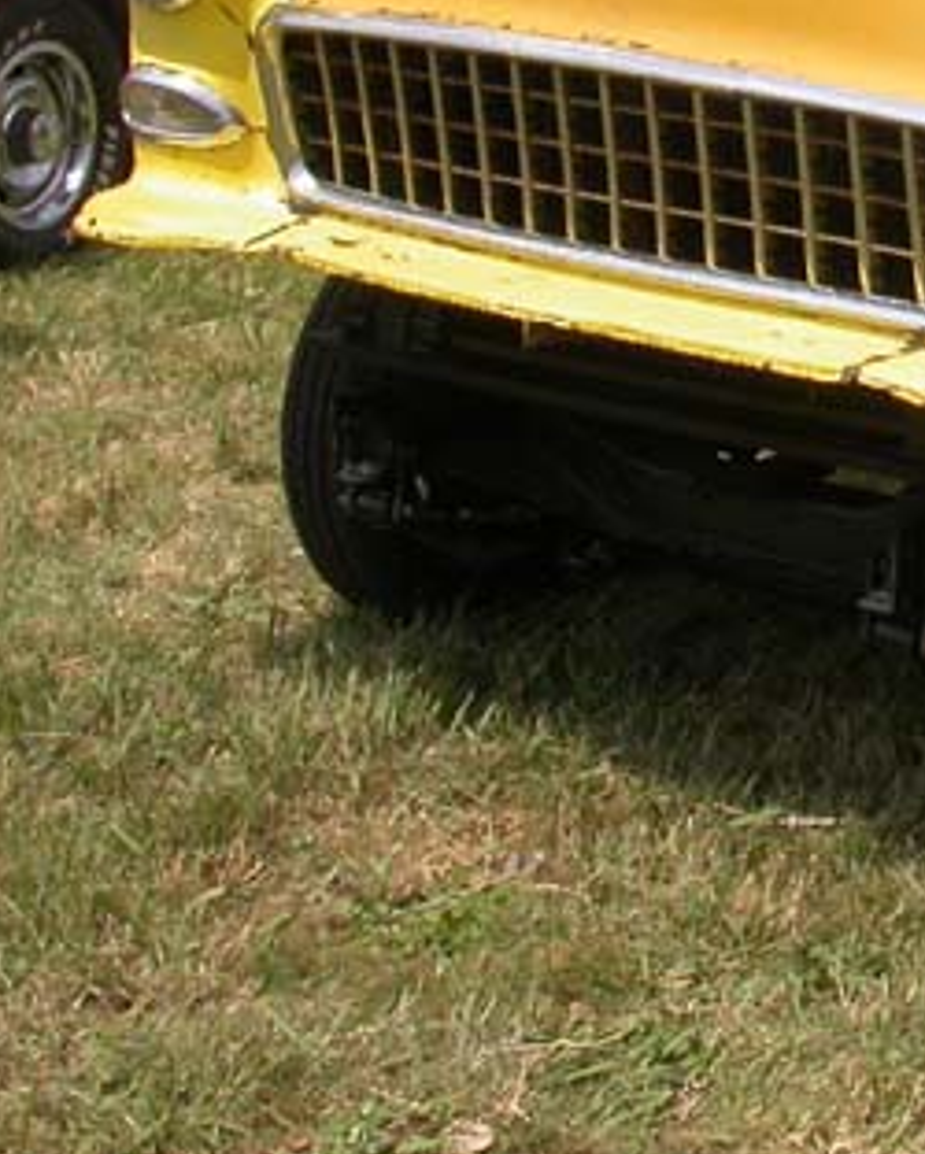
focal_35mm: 95
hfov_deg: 15.4
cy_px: 70
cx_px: 1221
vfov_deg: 19.7
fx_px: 3248
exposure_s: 1/373
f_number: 7.5
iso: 100
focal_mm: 7.85
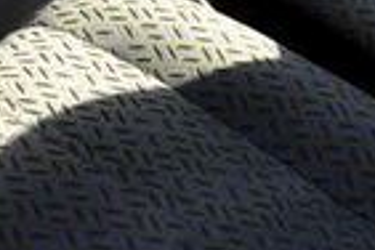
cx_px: 61
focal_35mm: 126
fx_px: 1312
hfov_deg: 16.1
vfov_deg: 10.4
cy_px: -165
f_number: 11
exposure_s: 1/125
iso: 1000
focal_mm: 18
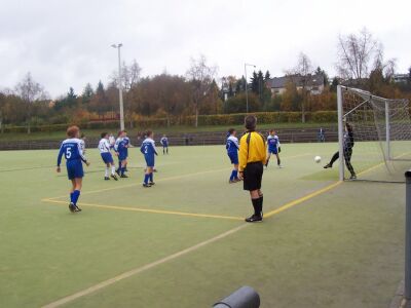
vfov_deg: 38.7
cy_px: 154
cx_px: 206
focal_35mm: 37
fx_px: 439
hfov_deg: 50.1
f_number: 5.6
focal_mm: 5.6
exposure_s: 1/125
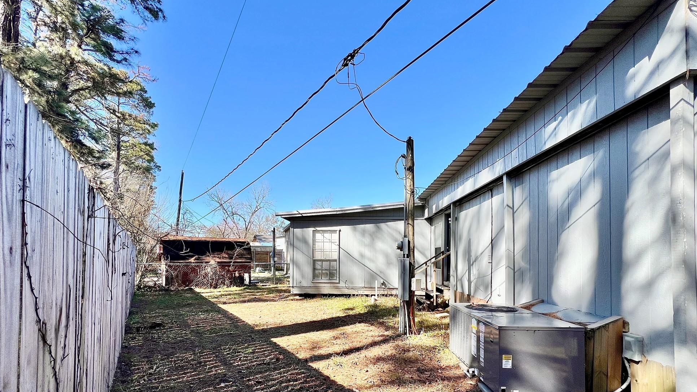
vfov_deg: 69.1
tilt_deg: +0.4
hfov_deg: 103.0
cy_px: 251
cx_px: 352
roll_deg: -0.8
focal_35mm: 15
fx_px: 277
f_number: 1.8
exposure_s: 1/861
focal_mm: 1.57
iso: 32
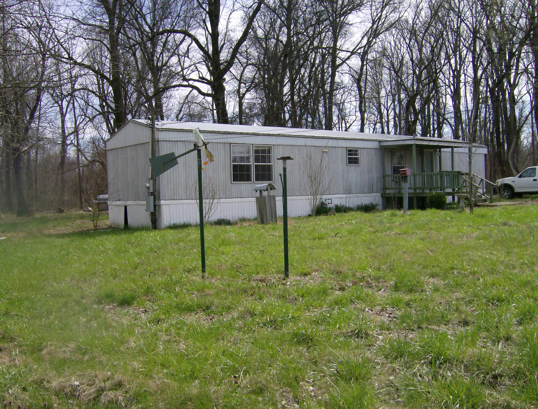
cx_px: 269
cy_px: 204
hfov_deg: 51.1
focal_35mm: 36
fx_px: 562
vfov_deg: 40.0
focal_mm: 6
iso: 100
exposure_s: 1/587
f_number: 4.7
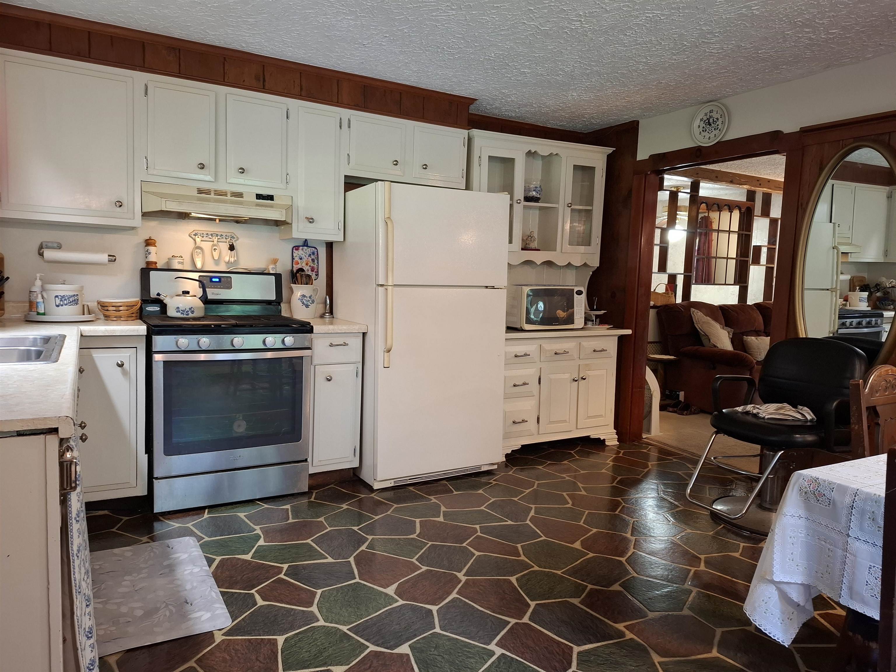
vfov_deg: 58.9
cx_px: 448
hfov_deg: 73.9
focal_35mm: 23
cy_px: 336
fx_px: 595
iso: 320
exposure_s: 1/24
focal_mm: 5.54
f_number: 1.8
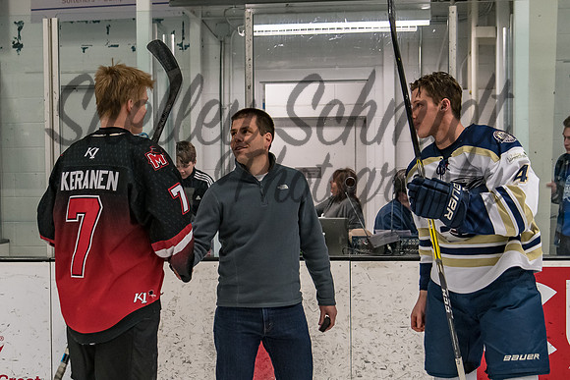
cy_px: 220
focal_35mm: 79
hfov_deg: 25.7
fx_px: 1249
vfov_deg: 17.3
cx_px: 233
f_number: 4
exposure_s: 1/250
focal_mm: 44
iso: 1250
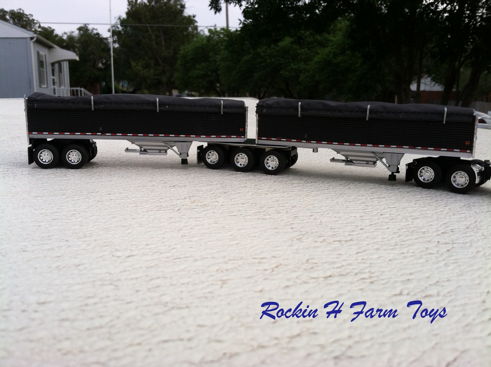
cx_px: 246
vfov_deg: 40.6
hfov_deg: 52.7
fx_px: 496
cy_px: 184
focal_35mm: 35
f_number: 2.8
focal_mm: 3.85
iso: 80
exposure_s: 1/423
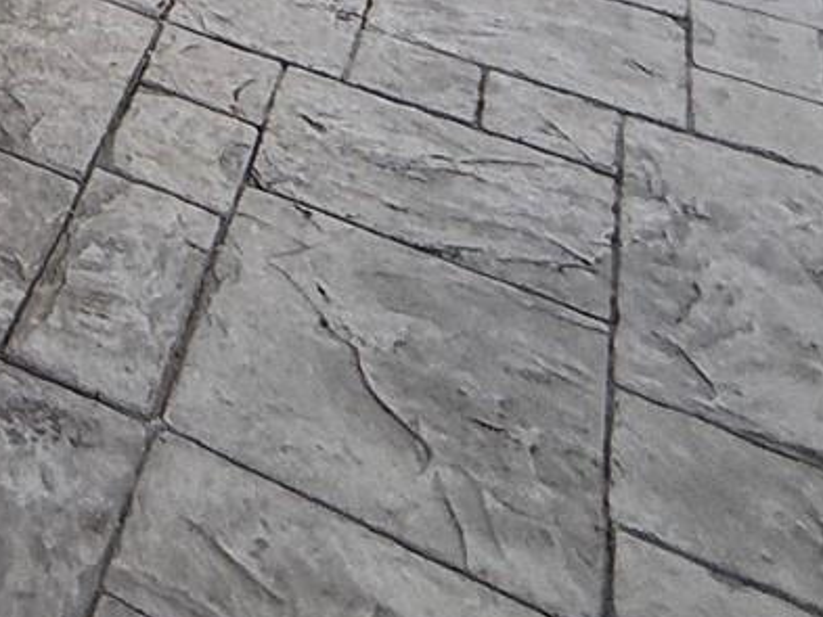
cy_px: -858
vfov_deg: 14.1
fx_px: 1736
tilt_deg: -6.2
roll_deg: -0.3
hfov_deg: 19.7
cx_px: -662
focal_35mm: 73
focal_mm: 2.22
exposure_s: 1/128
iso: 64
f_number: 2.2
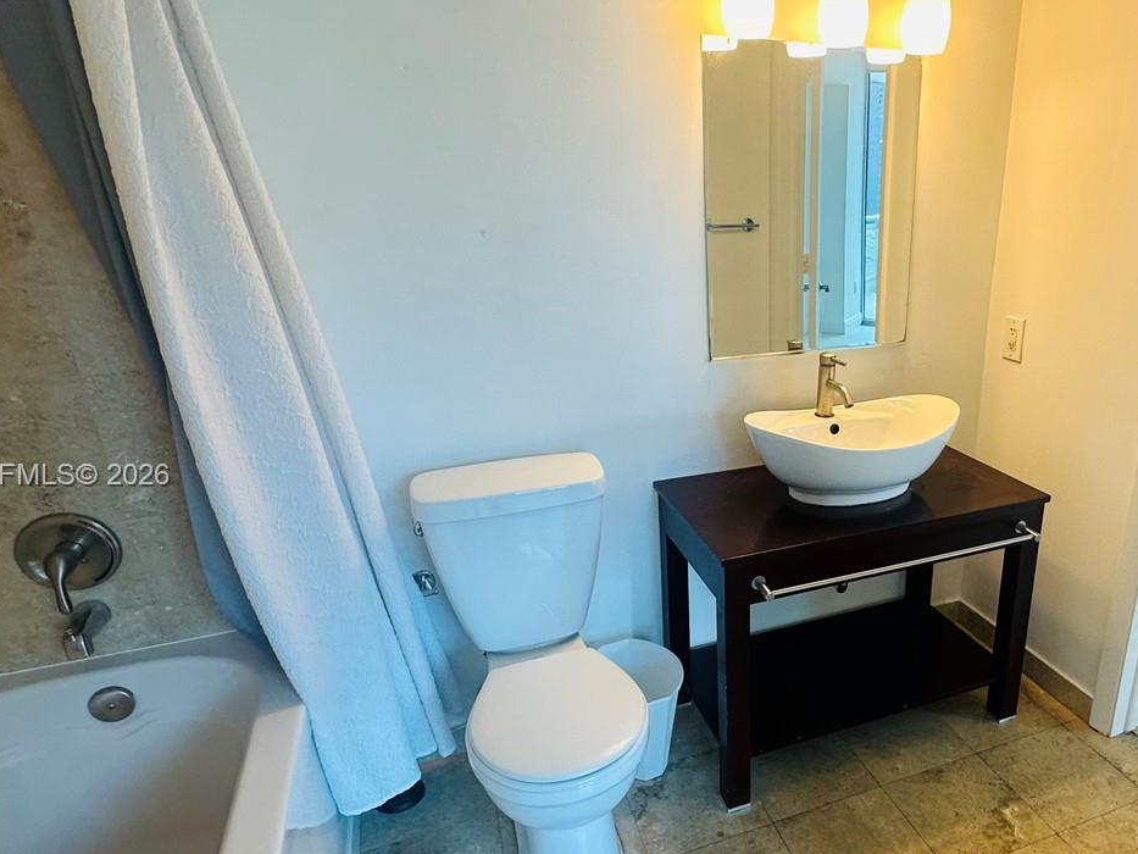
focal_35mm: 24
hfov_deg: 69.4
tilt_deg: -21.0
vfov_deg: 56.7
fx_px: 789
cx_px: 766
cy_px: 477
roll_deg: -0.2
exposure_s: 1/120
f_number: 2.2
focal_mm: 2.22
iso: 160
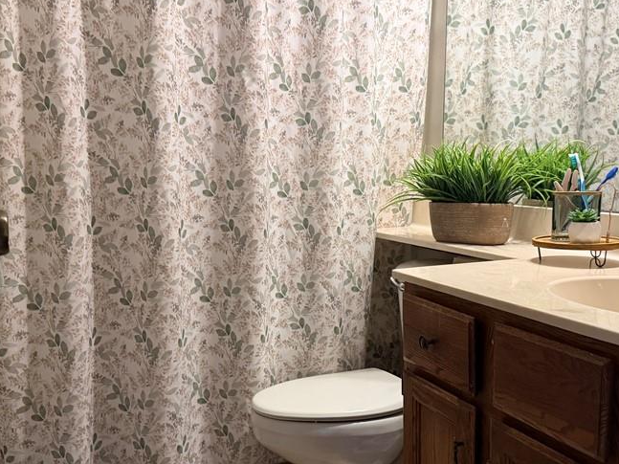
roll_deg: -0.5
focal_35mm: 38
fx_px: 679
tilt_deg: -6.8
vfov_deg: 37.6
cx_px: 318
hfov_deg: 49.0
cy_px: 266
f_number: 1.78
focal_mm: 6.76
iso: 500
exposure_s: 1/60
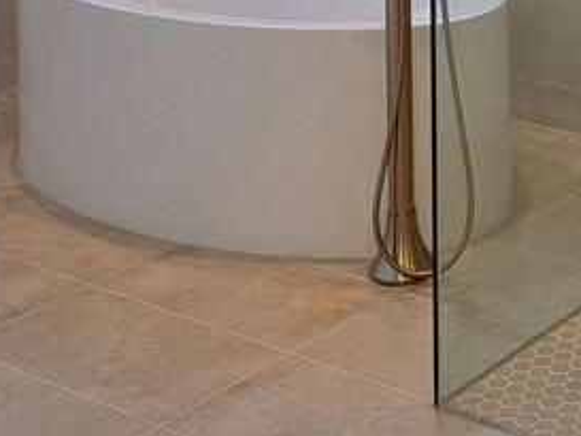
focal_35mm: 90
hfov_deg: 20.2
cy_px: -276
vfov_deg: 14.9
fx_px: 1511
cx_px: 721
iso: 50
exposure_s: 1/120
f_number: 1.8
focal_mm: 6.7
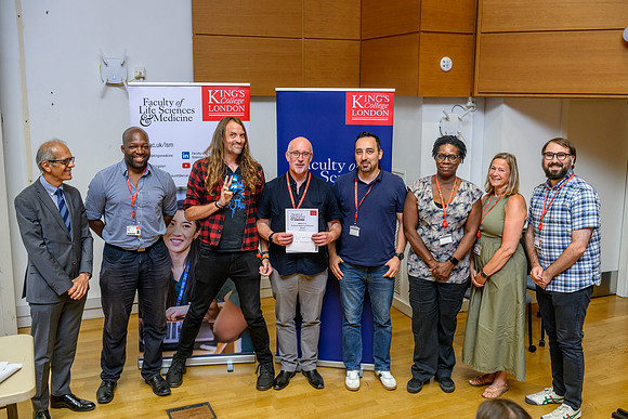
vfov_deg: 37.4
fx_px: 619
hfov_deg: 53.8
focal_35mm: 35
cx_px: 314
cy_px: 210
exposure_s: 1/200
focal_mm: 35
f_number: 3.5
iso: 2500
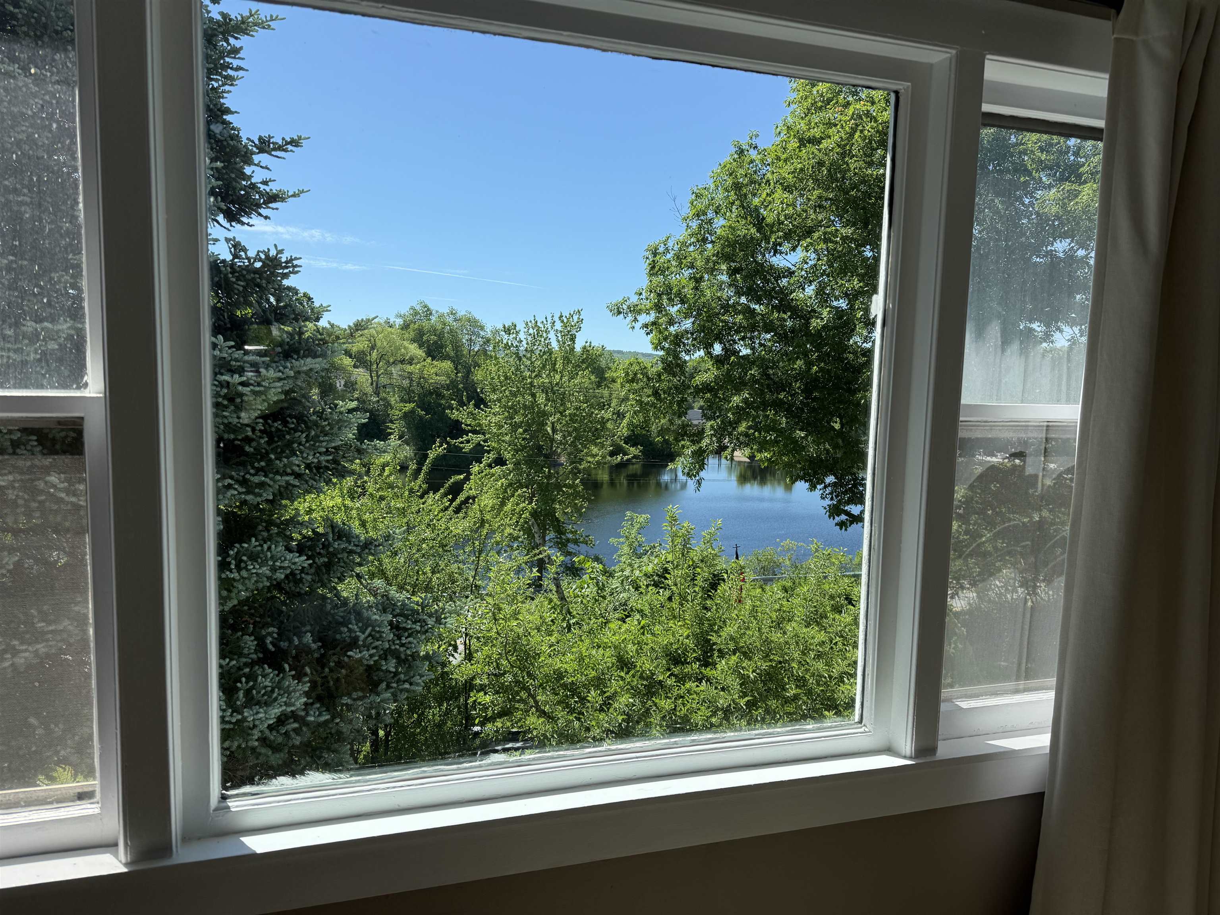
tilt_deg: -4.2
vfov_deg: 56.8
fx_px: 846
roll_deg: -1.1
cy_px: 458
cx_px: 610
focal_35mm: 24
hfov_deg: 71.6
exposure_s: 1/2445
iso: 80
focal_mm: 6.76
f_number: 1.78
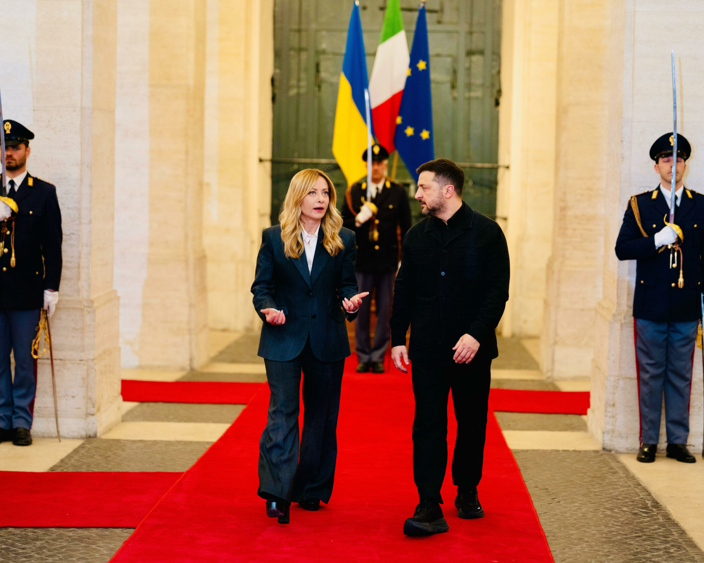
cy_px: 282
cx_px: 361
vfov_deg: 19.4
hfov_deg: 24.1
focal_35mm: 79
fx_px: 1646
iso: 1250
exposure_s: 1/200
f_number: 2
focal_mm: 70
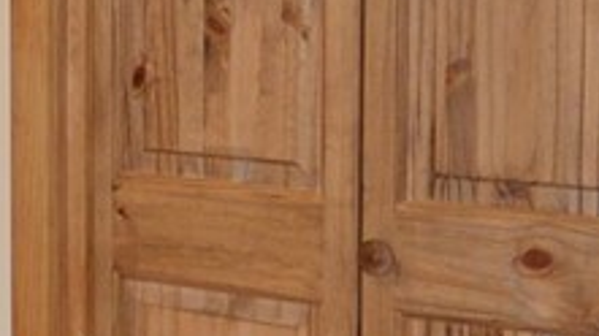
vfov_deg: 9.0
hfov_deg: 14.2
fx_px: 2112
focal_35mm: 133
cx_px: -484
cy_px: -47
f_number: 3.5
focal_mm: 11
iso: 400
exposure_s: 1/60
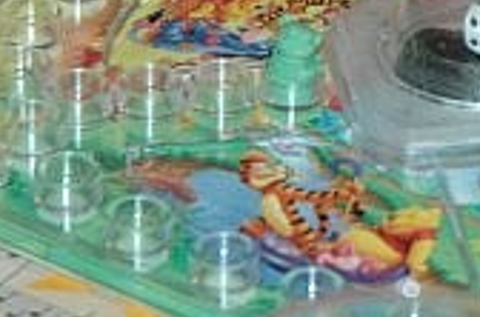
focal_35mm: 377
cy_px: -60
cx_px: 620
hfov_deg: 5.5
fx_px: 5013
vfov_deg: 3.6
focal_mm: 70
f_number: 5
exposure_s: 1/60
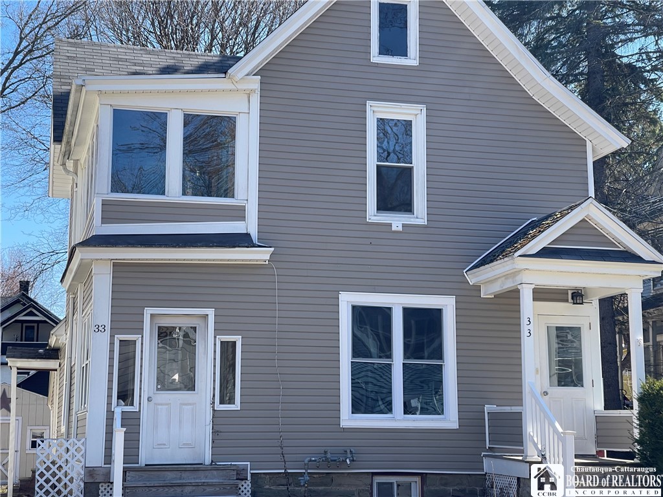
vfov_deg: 22.9
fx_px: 1226
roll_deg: -0.4
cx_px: 332
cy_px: 248
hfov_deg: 30.3
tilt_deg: +9.0
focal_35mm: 64
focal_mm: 7.5
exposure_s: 1/494
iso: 20
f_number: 2.2
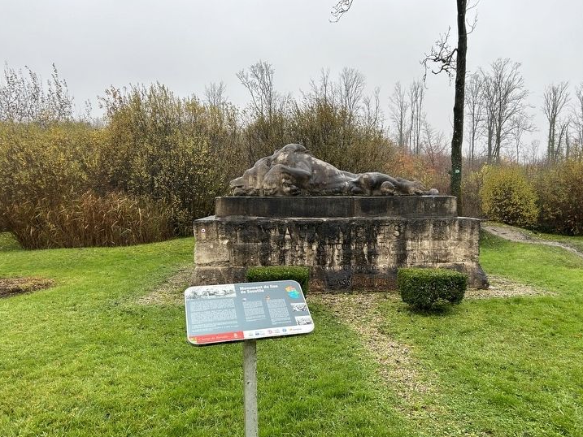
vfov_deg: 48.2
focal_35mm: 29
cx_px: 322
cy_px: 236
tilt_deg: -4.9
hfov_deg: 61.5
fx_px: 488
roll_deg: -0.3
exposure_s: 1/164
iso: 40
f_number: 1.5
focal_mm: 5.7
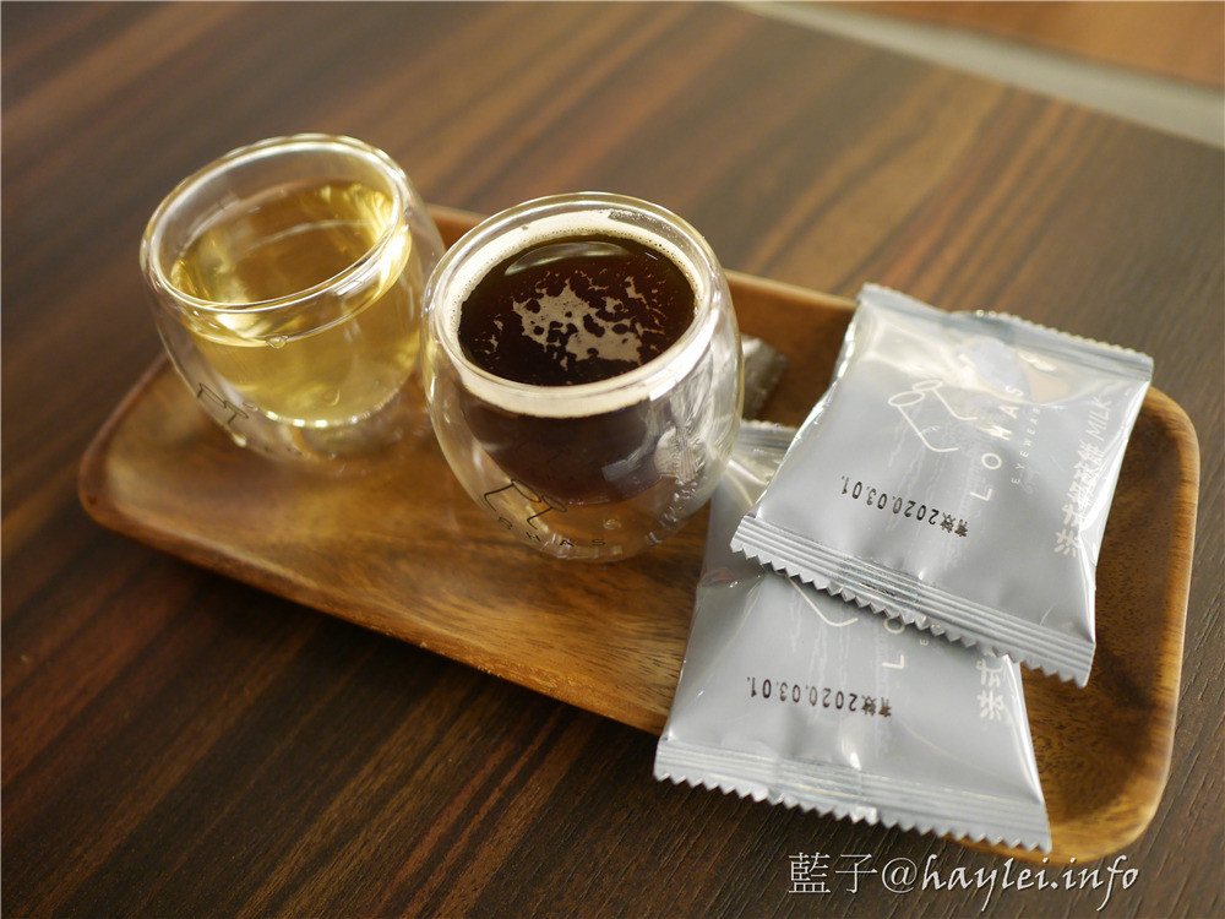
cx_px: 612
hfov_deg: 60.0
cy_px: 460
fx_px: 1062
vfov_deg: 46.8
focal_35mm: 30
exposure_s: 1/60
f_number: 1.7
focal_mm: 15
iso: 800
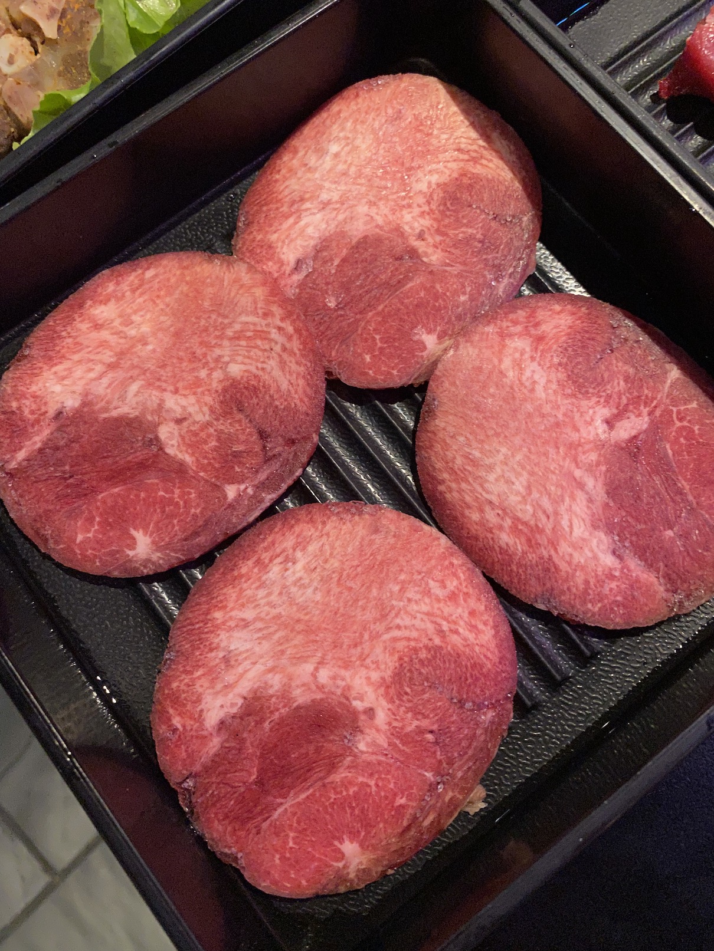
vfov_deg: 67.3
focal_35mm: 26
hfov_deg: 53.1
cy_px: 476
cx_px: 357
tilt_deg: -75.4
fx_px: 715
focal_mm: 4.25
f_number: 1.8
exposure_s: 1/60
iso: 400
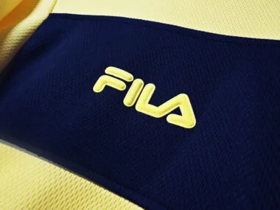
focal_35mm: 23
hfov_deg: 73.9
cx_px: 140
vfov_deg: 58.9
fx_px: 186
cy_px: 105
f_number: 2.2
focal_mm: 2.59
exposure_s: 1/50
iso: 98
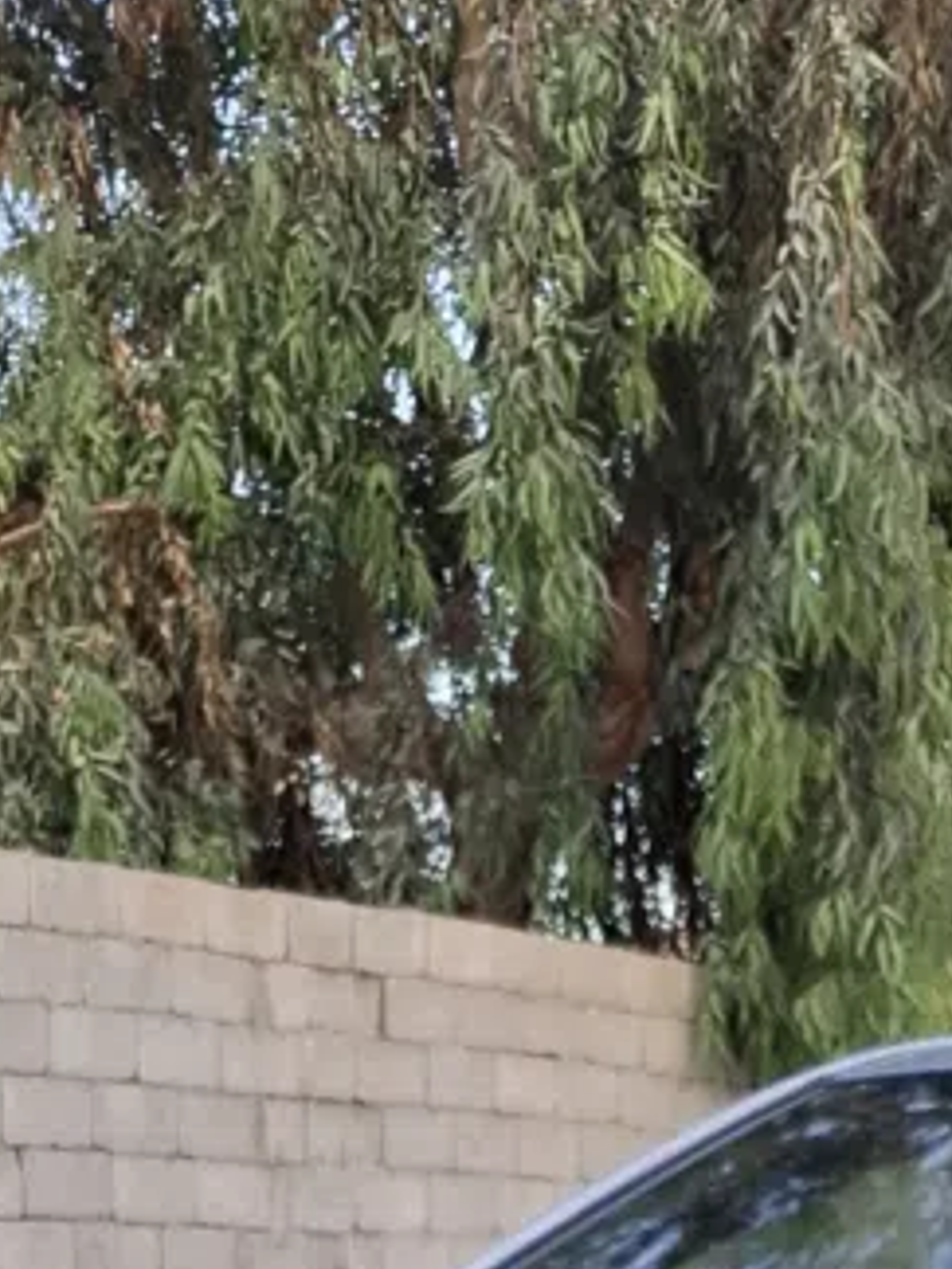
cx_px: 709
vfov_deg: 17.5
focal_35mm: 97
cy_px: 2058
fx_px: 3557
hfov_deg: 15.2
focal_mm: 5.54
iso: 50
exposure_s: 1/118
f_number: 1.8
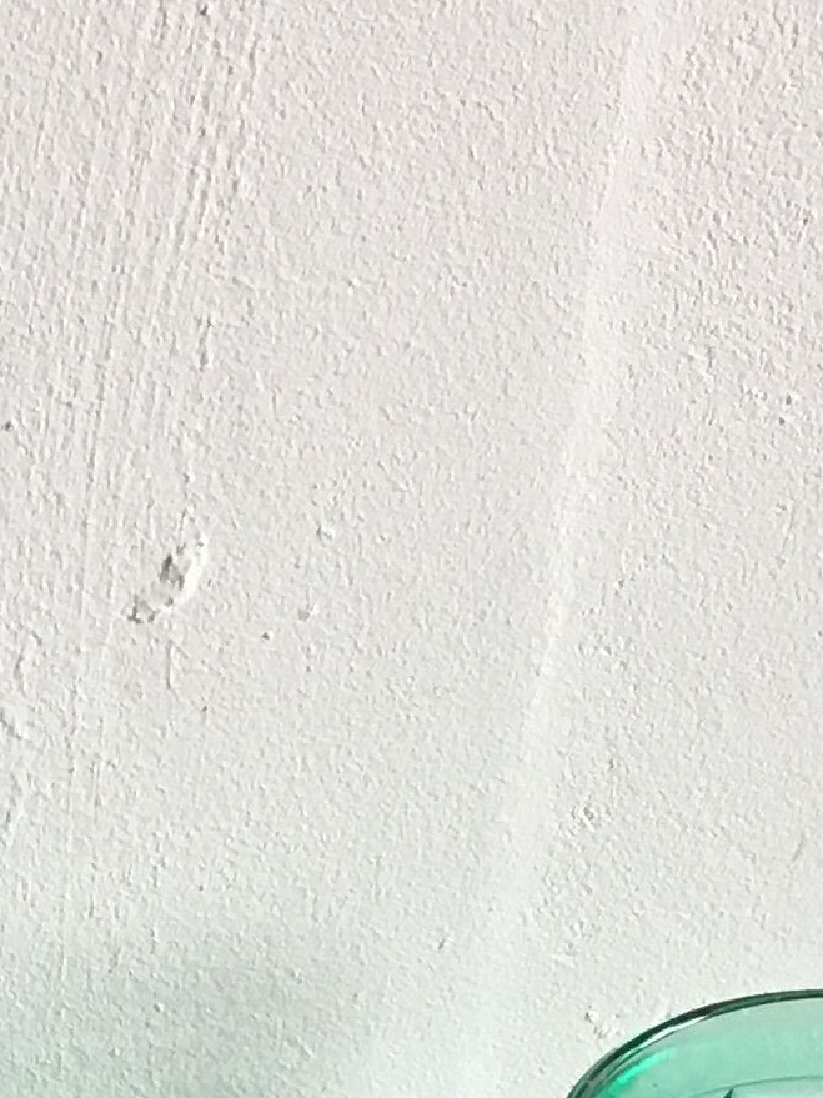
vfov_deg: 14.4
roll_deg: +0.3
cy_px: 1303
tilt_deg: -41.1
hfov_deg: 10.9
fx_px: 4217
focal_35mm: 133
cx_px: -264
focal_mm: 4.15
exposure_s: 1/33
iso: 50
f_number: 2.2
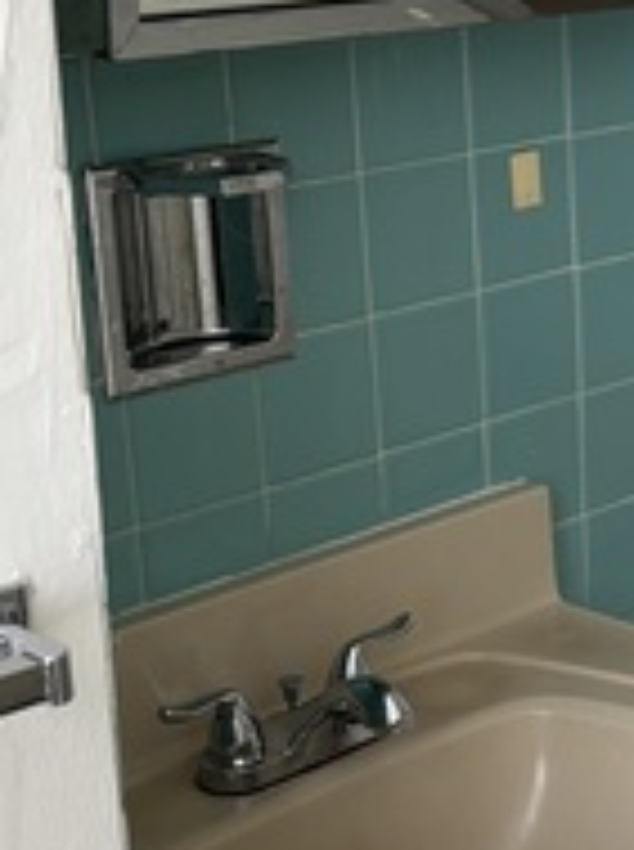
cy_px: 470
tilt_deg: -18.2
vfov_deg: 21.3
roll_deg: -0.7
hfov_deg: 15.1
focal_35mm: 92
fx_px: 2254
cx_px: 868
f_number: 1.6
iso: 100
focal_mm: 5.96
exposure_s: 1/121
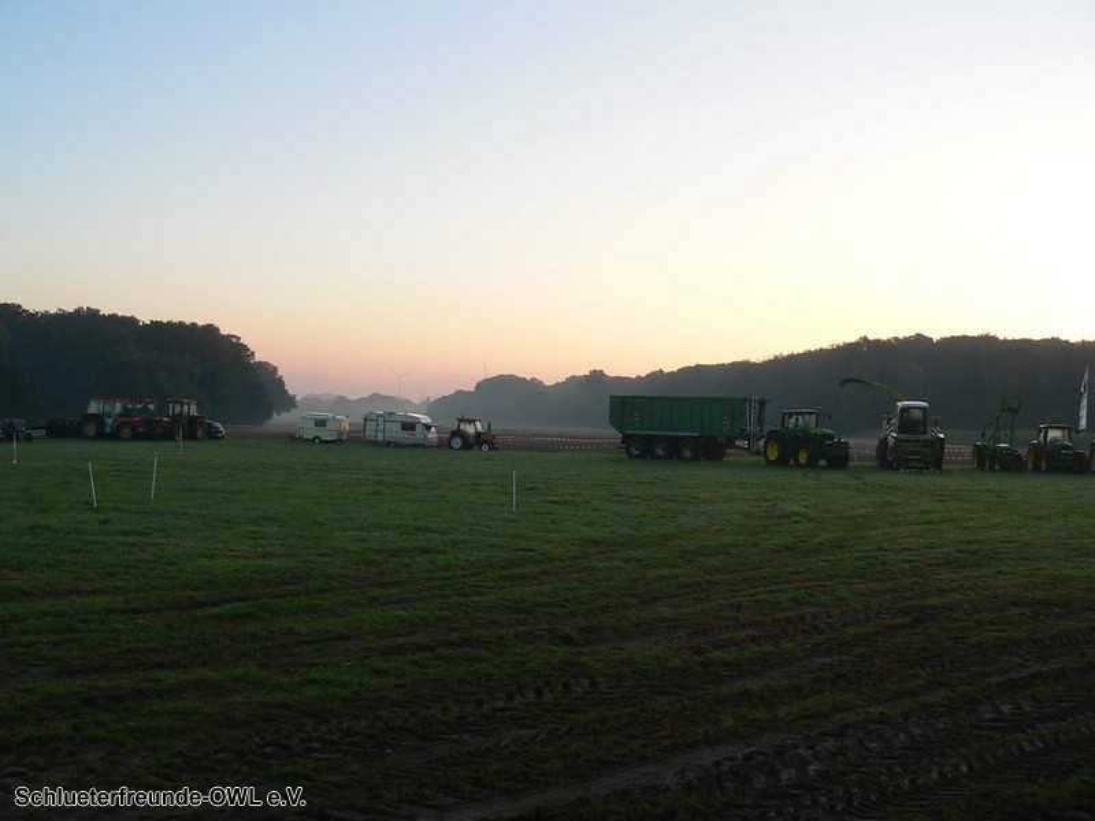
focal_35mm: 36
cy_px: 410
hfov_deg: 51.4
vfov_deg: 39.7
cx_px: 548
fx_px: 1139
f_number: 4
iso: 80
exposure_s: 1/125
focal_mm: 6
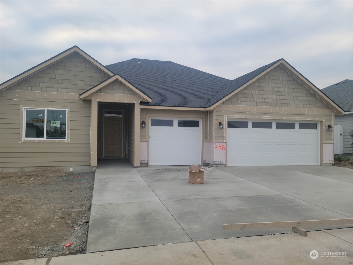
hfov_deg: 63.4
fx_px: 286
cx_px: 176
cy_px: 132
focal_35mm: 28
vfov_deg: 49.7
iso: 25
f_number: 2
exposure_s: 1/120
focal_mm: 5.9
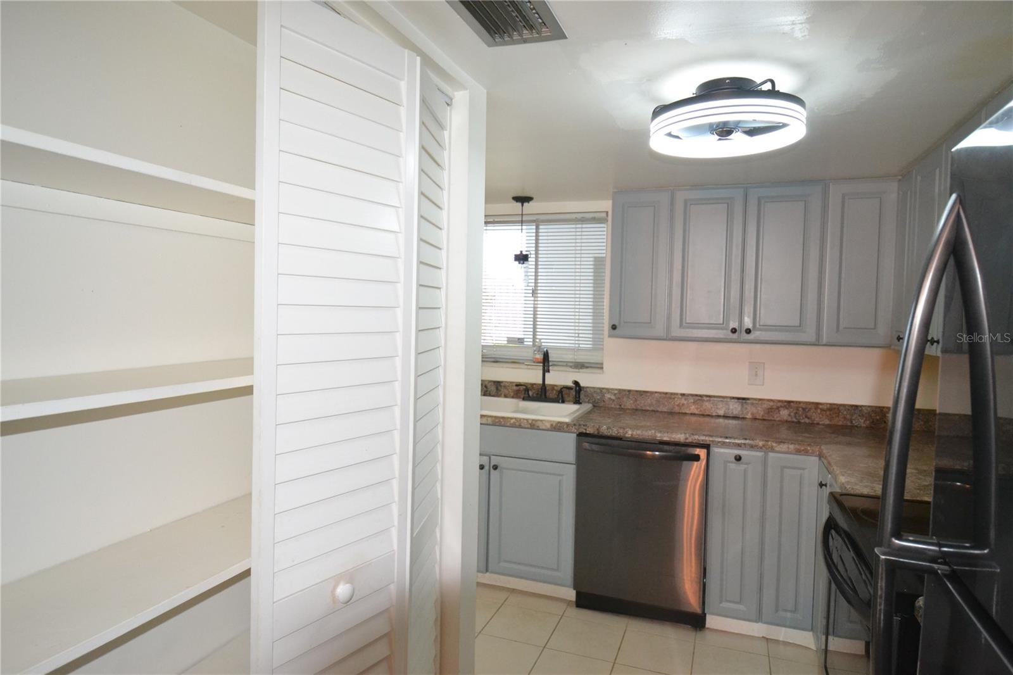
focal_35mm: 21
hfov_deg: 81.2
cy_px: 338
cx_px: 506
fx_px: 591
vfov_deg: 59.5
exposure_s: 1/60
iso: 2000
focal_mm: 14
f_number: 4
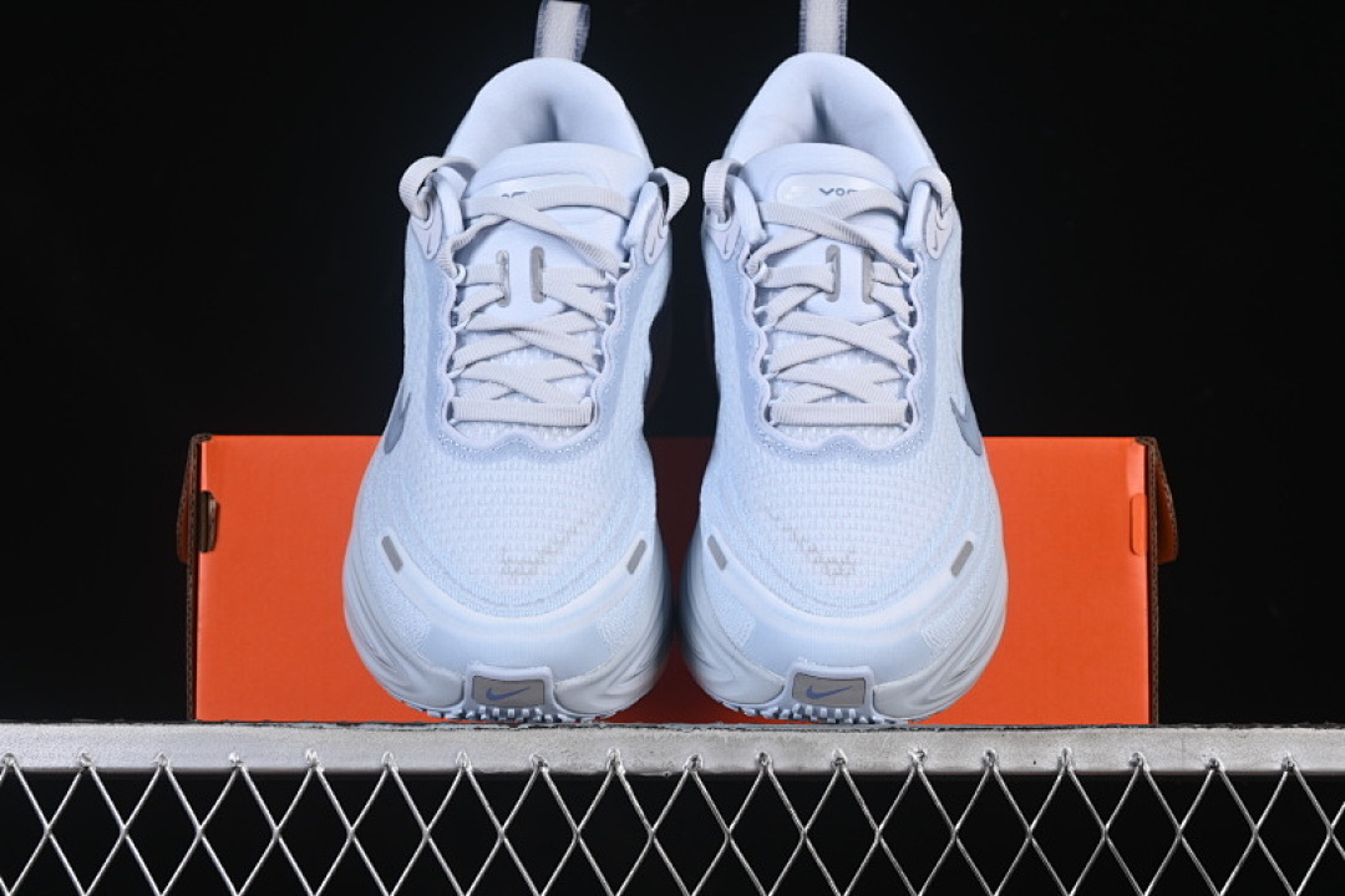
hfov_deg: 27.0
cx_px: 672
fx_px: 2802
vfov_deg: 18.2
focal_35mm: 75
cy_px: 448
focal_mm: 50
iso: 160
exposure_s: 1/80
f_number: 8
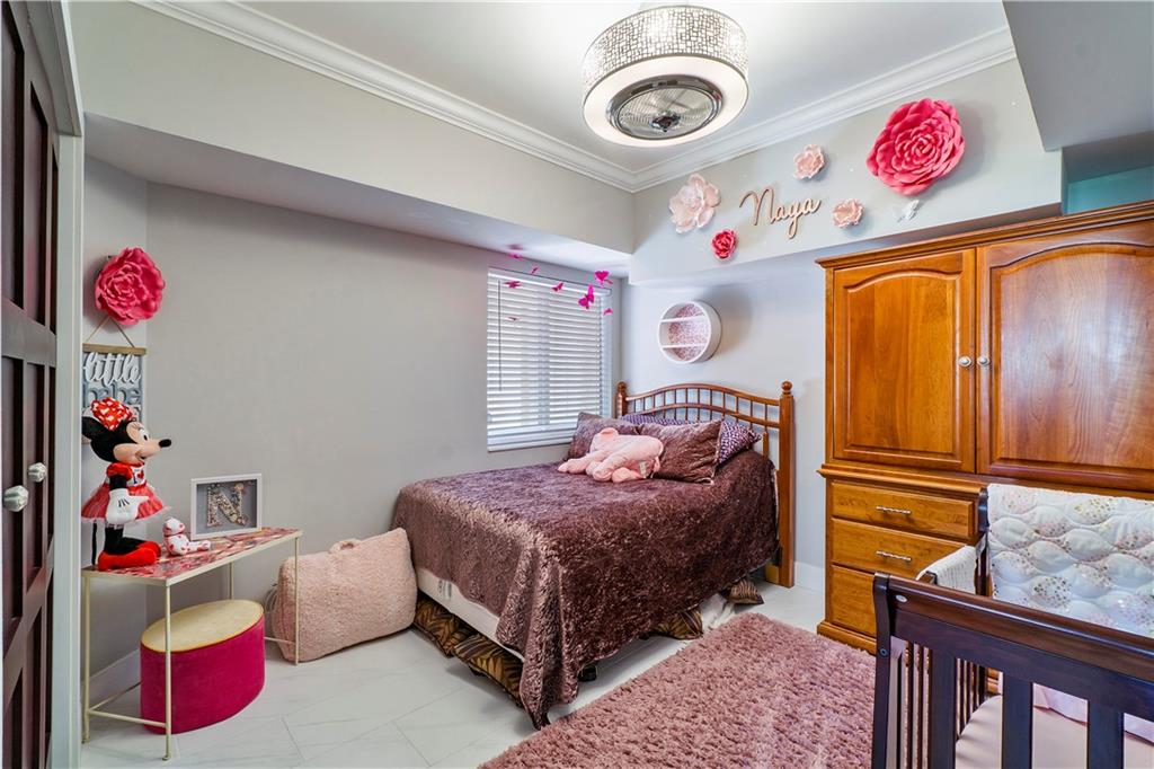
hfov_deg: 100.4
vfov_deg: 77.3
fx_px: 481
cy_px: 384
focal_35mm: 15
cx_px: 577
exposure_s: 1/1.67
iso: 160
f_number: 11
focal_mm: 10
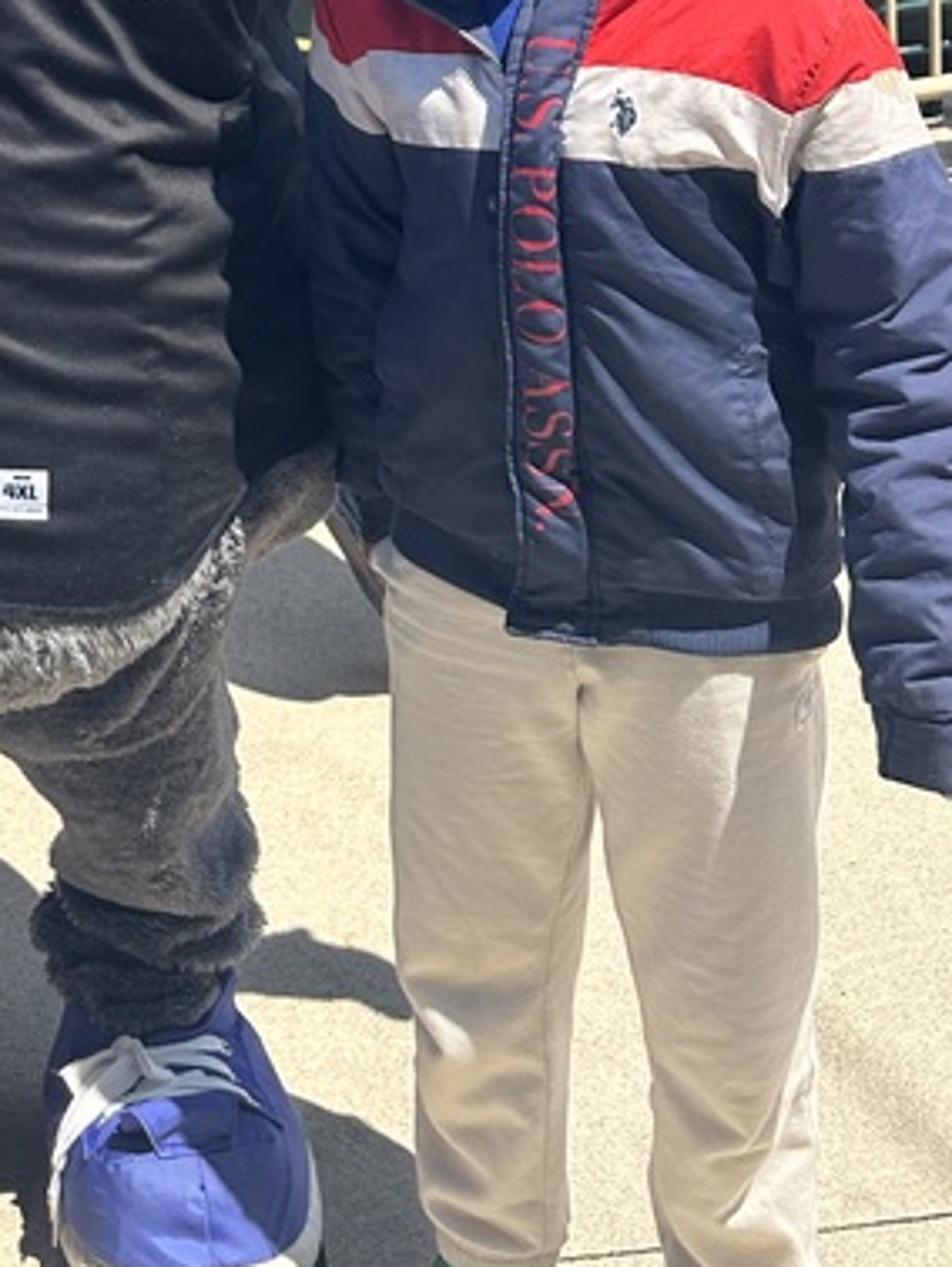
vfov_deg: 27.0
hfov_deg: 20.8
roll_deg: +4.4
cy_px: -174
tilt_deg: -7.4
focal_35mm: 65
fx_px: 2381
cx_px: -255
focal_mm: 6.86
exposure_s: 1/3472
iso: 80
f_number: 1.78
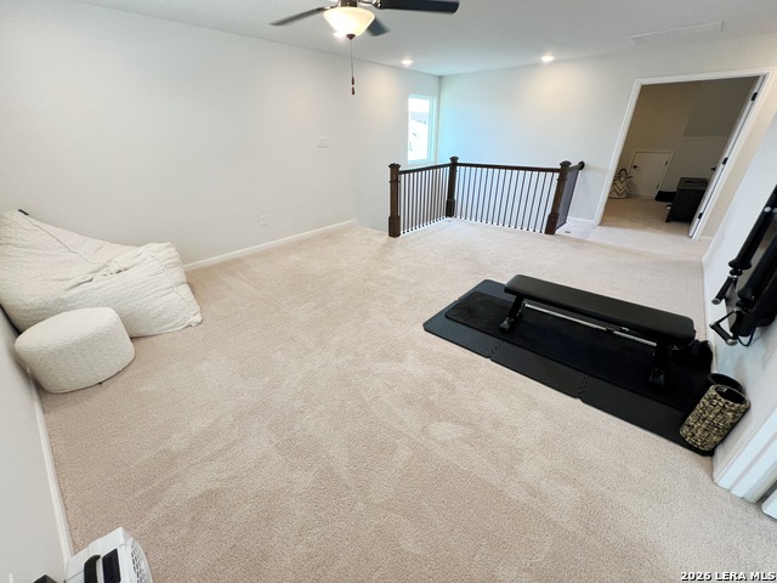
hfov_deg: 106.2
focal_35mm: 13
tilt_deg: -28.4
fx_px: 292
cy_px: 292
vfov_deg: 89.9
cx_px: 388
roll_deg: +0.0
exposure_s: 1/120
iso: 200
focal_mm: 1.57
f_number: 1.8
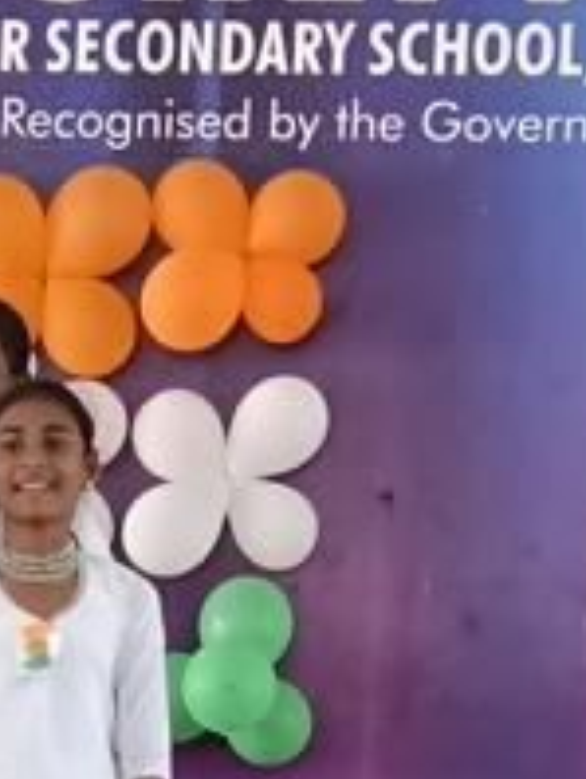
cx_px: -173
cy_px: 1349
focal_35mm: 190
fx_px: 4279
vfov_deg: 9.9
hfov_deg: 7.7
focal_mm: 3.98
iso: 320
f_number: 1.8
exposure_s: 1/50
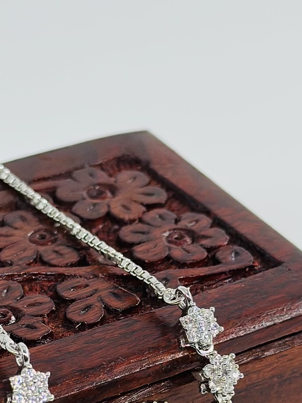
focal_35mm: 130
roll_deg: -0.8
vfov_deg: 15.1
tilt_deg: -32.4
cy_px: 332
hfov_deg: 11.4
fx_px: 1512
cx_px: 76
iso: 80
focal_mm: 6.86
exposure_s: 1/1433
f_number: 1.78
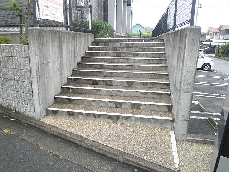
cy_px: 86
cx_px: 114
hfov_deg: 67.3
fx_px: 172
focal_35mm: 26
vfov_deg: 53.1
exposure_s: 1/100
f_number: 2.8
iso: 64
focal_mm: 4.7
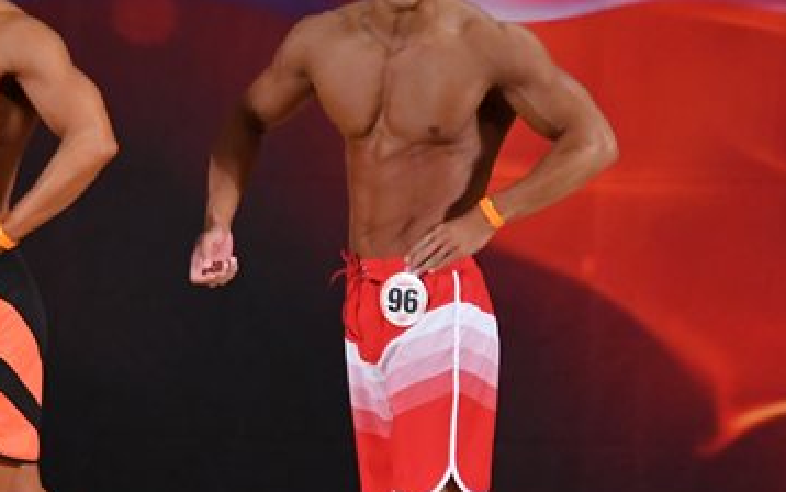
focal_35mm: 496
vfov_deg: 2.7
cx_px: 524
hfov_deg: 4.2
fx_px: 10628
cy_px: 316
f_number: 5.6
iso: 3200
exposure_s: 1/400
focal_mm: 150
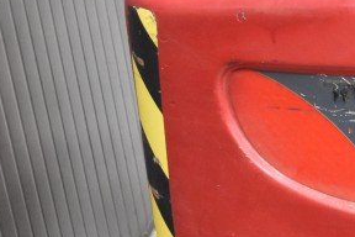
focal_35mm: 150
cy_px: 280
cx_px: 643
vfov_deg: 9.0
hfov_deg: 12.5
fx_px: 1479
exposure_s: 1/20
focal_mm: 24
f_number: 5
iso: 1600
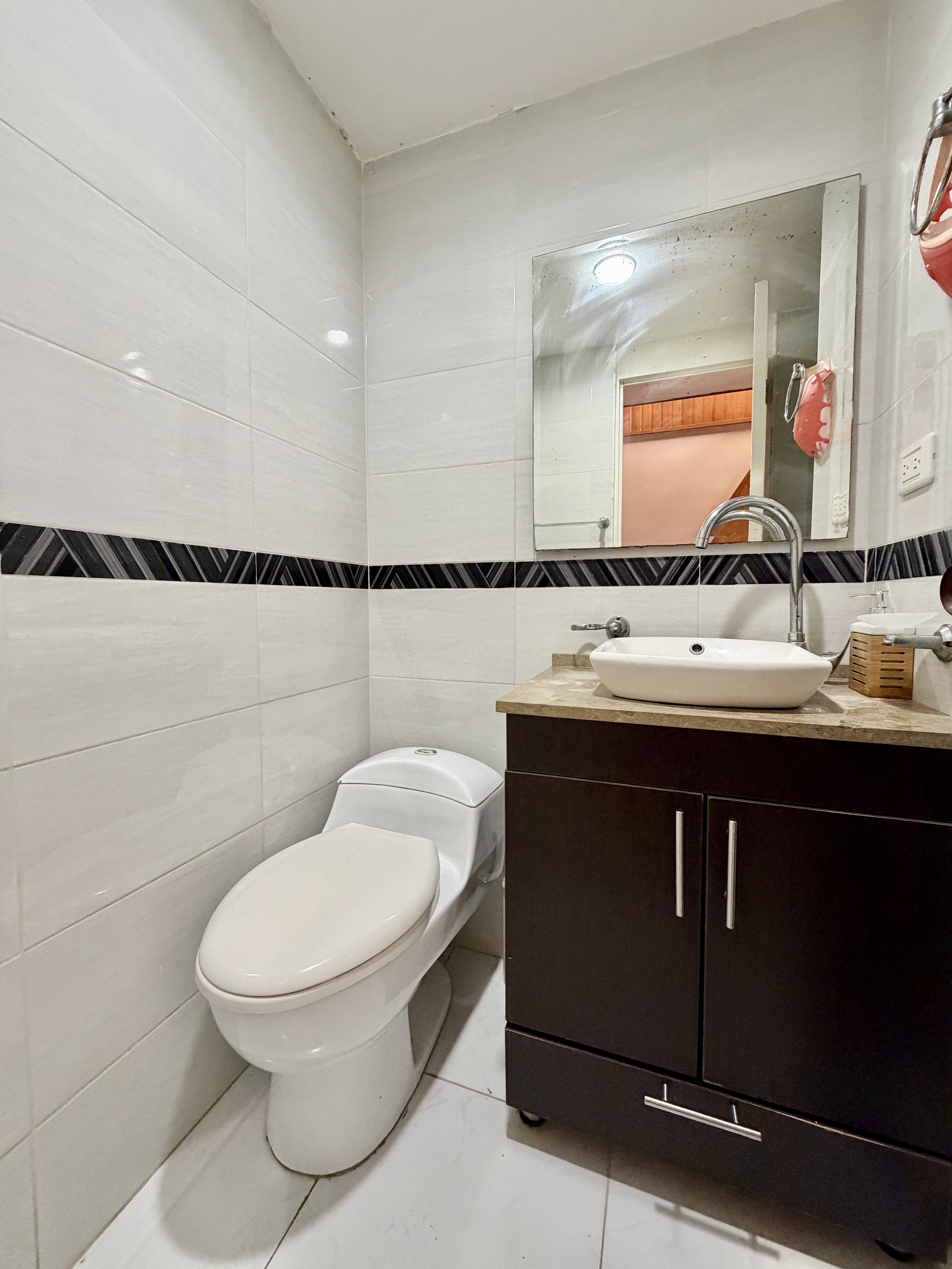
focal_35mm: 14
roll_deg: -0.5
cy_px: 634
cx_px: 476
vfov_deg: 102.1
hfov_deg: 85.7
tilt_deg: -3.7
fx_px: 513
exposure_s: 1/60
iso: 320
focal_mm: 2.22
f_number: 2.2
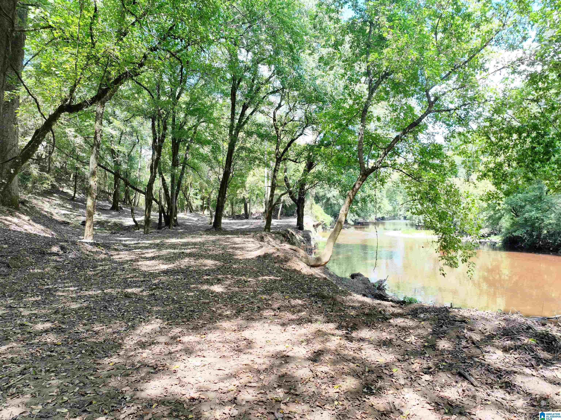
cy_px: 210
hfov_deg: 71.6
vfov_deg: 56.8
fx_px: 389
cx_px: 280
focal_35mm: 24
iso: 390
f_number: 2.8
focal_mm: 12.29
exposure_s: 1/320
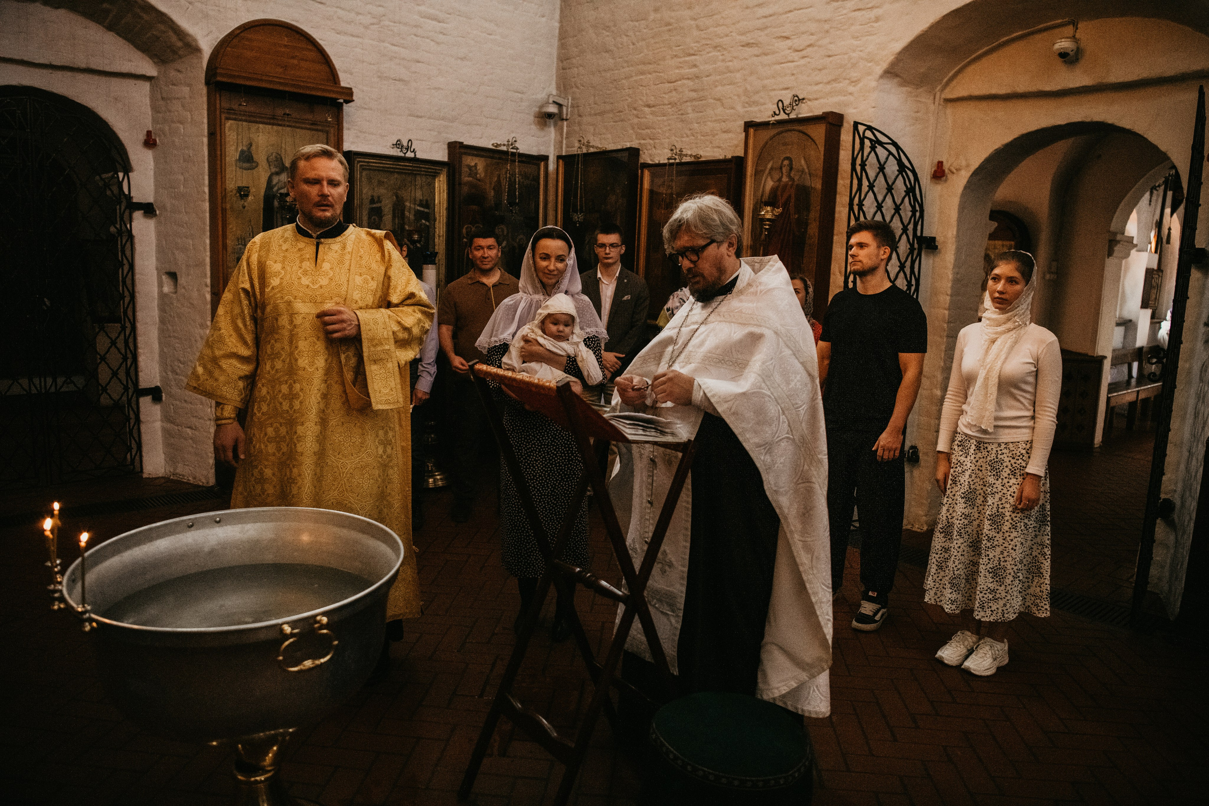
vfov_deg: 53.1
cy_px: 403
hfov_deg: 73.7
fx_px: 806
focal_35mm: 24
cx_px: 604
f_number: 3.2
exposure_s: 1/250
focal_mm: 24
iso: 2500
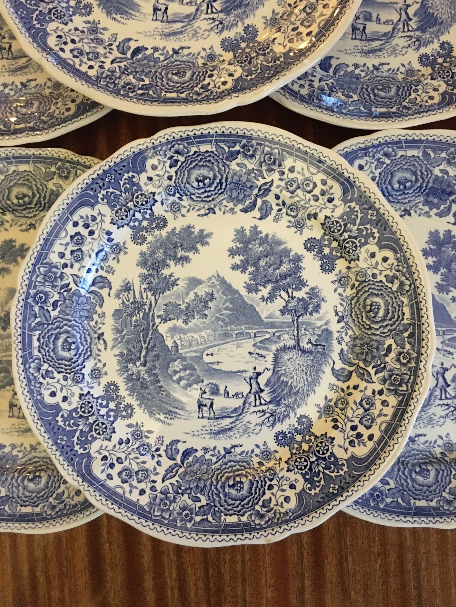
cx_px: 228
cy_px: 304
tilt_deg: -84.9
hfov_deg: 48.2
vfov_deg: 61.7
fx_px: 509
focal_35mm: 29
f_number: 2.2
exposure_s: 1/17
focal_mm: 4.15
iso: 320
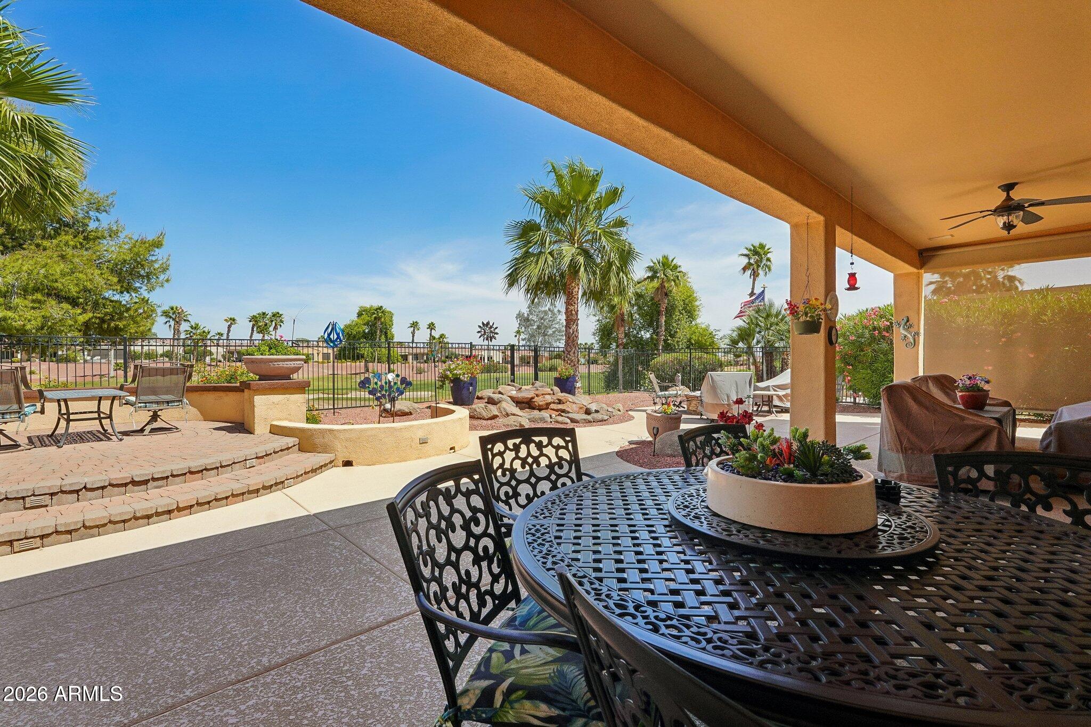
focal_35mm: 16
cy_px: 364
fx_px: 485
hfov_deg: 96.7
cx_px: 546
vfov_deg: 73.7
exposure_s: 1/1000
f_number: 8
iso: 400
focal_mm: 16
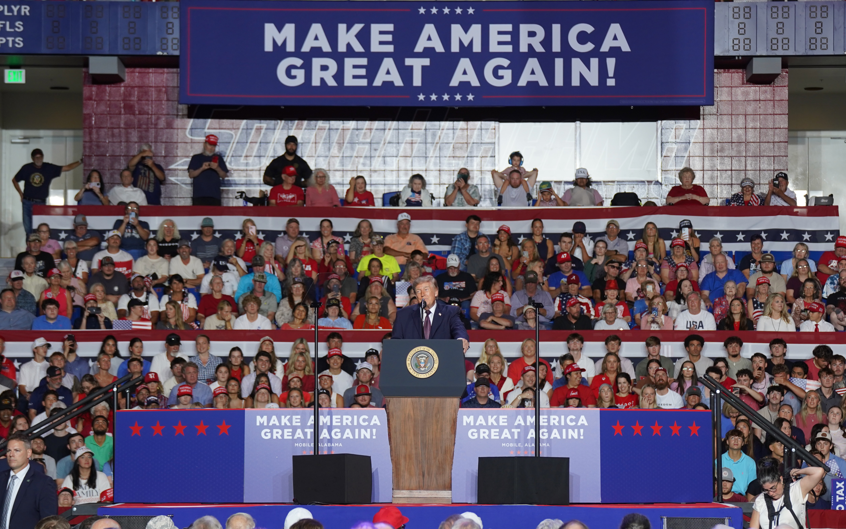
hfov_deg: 18.4
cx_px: 424
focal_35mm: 113
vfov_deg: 11.6
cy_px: 268
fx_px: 2605
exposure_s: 1/160
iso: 800
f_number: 4
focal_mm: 110
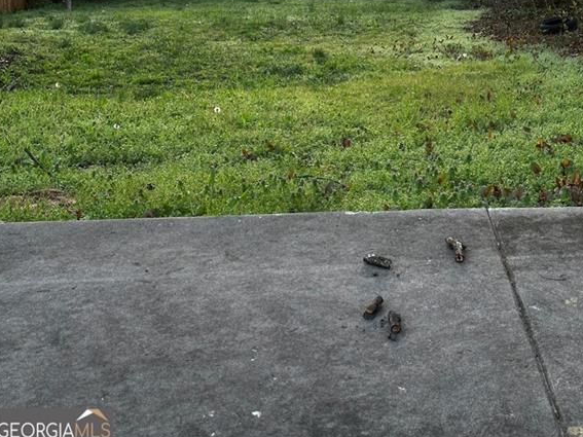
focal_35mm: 65
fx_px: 1094
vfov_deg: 22.1
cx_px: 291
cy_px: 52
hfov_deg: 29.8
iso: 80
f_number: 1.78
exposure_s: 1/108
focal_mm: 6.86
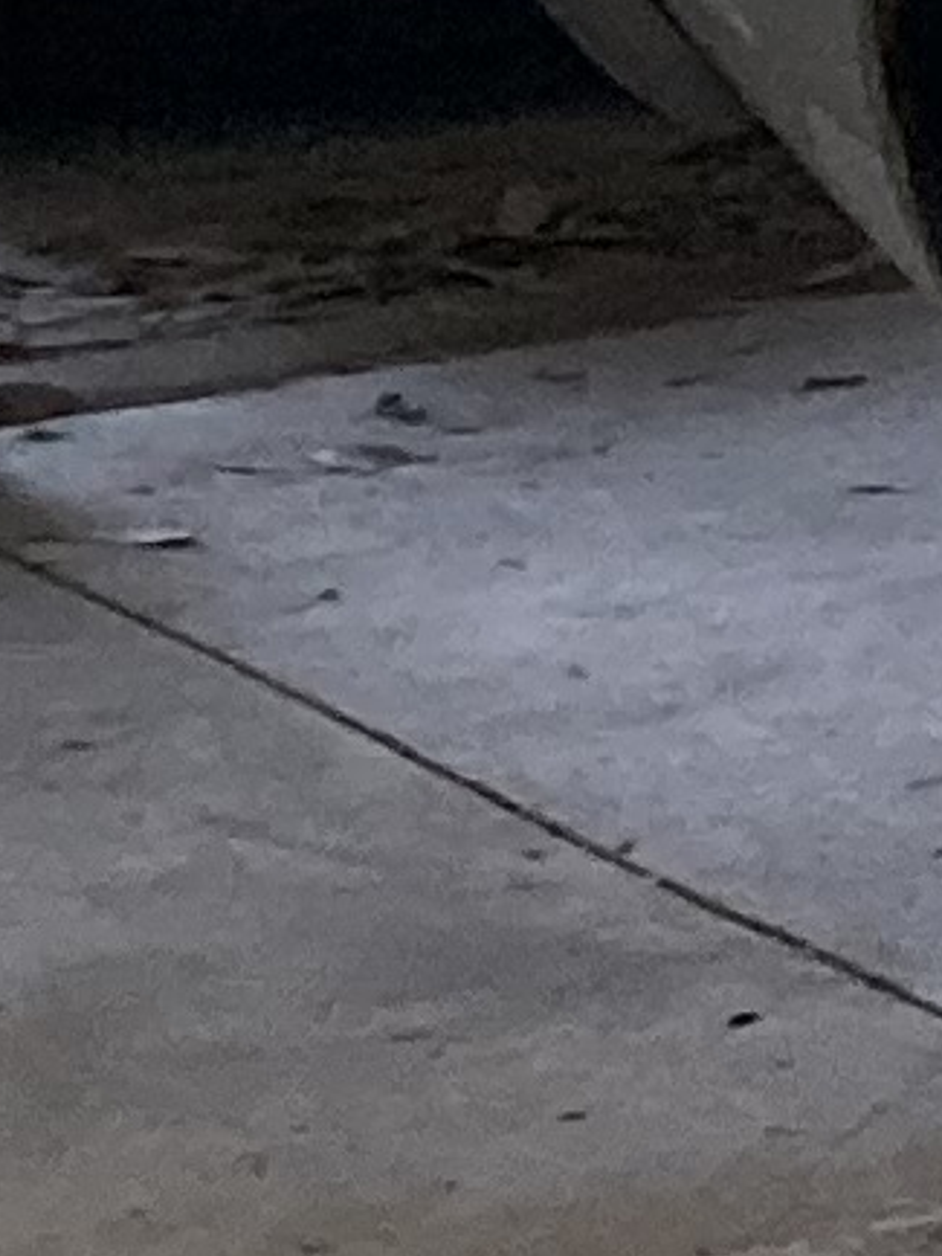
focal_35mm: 242
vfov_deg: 8.0
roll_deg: -0.2
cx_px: 5797
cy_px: 1987
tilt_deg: -24.3
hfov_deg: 4.5
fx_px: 8776
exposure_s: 1/44
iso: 500
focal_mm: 4.25
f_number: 1.8
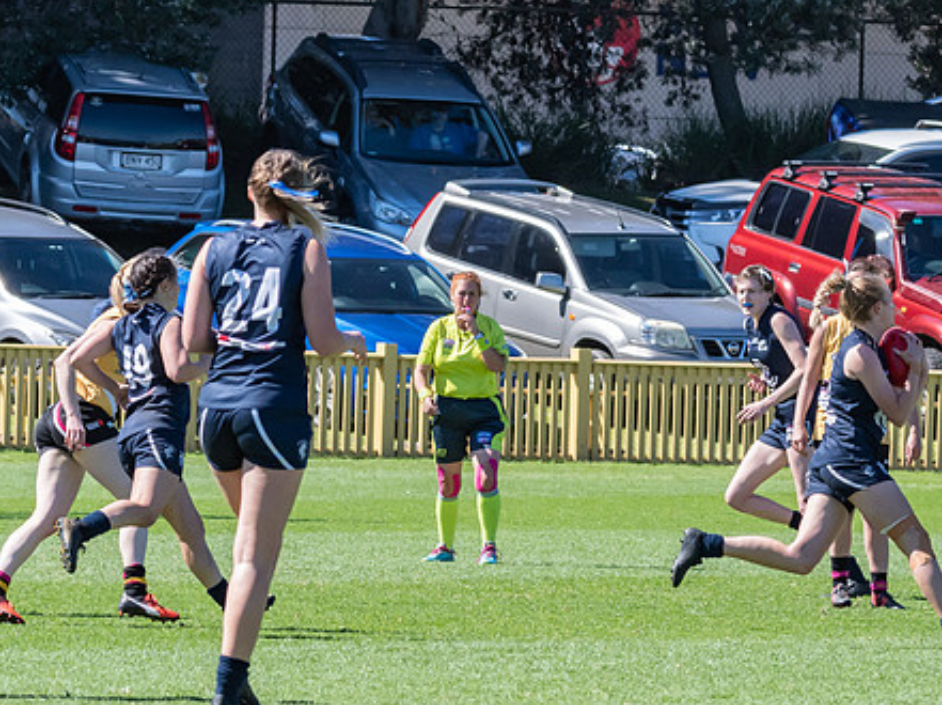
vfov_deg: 2.7
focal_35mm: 545
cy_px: 410
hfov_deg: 3.6
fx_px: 14819
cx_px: 753
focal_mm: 200
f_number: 10
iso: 800
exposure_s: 1/1600
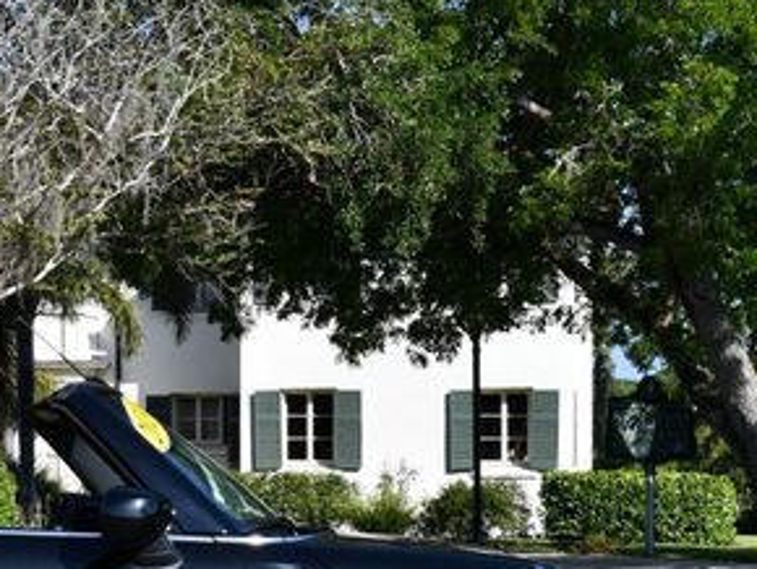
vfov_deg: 12.0
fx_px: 2692
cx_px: -16
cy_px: 444
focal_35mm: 123
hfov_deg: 15.7
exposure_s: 1/250
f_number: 8
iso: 110
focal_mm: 29
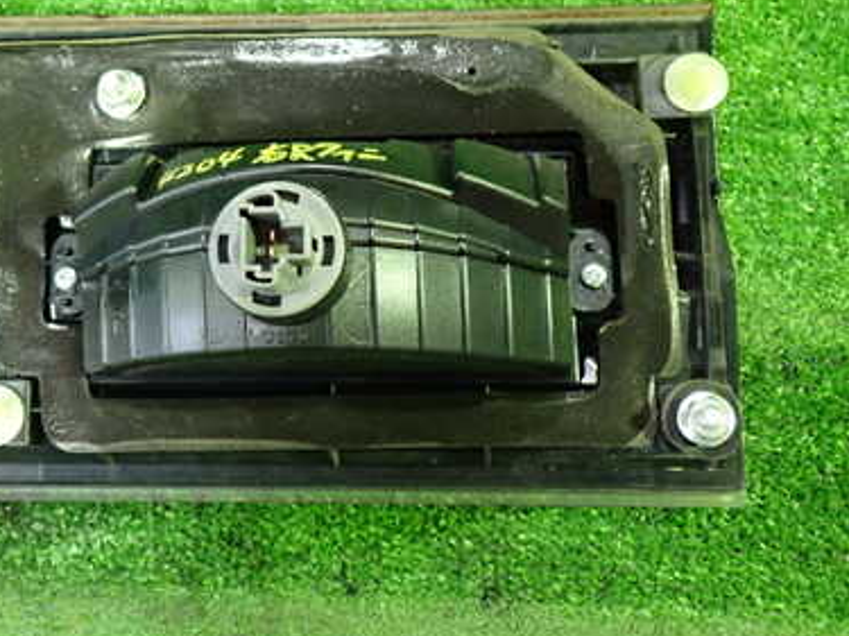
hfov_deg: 38.4
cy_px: 201
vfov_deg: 30.0
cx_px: 192
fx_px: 1177
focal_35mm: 48
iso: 800
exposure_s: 1/30
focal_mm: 5.4
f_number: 2.3
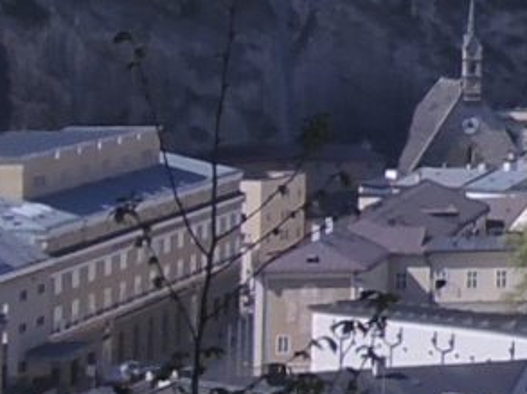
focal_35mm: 98
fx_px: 1490
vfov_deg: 15.0
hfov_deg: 20.0
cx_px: 304
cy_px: 101
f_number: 3.2
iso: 80
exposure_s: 1/1250
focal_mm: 6
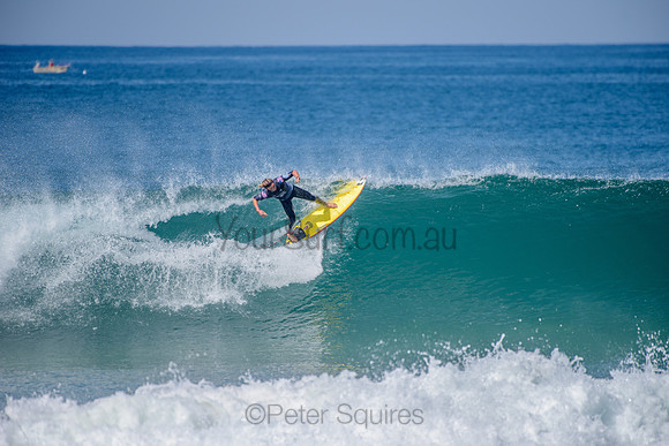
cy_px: 223
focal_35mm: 500
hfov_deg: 4.1
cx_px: 334
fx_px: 9293
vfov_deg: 2.8
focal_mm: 500
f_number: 5.6
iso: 160
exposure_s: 1/2000
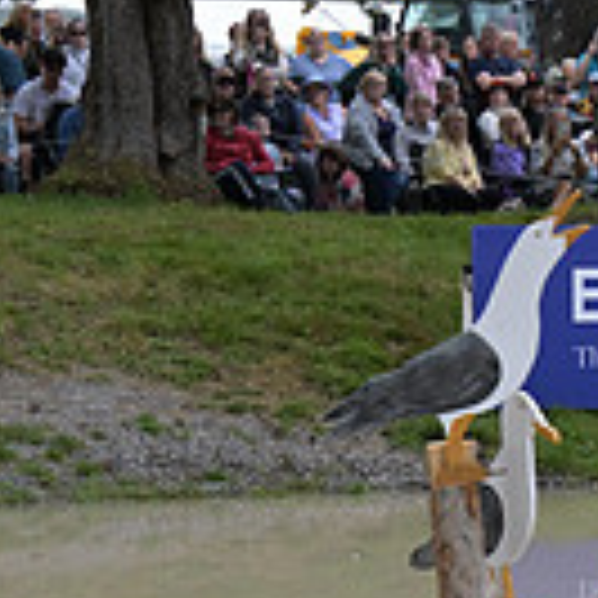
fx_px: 5570
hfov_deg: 6.0
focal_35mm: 285
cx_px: 1281
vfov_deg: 6.1
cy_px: 596
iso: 800
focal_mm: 77
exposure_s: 1/1250
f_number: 5.6
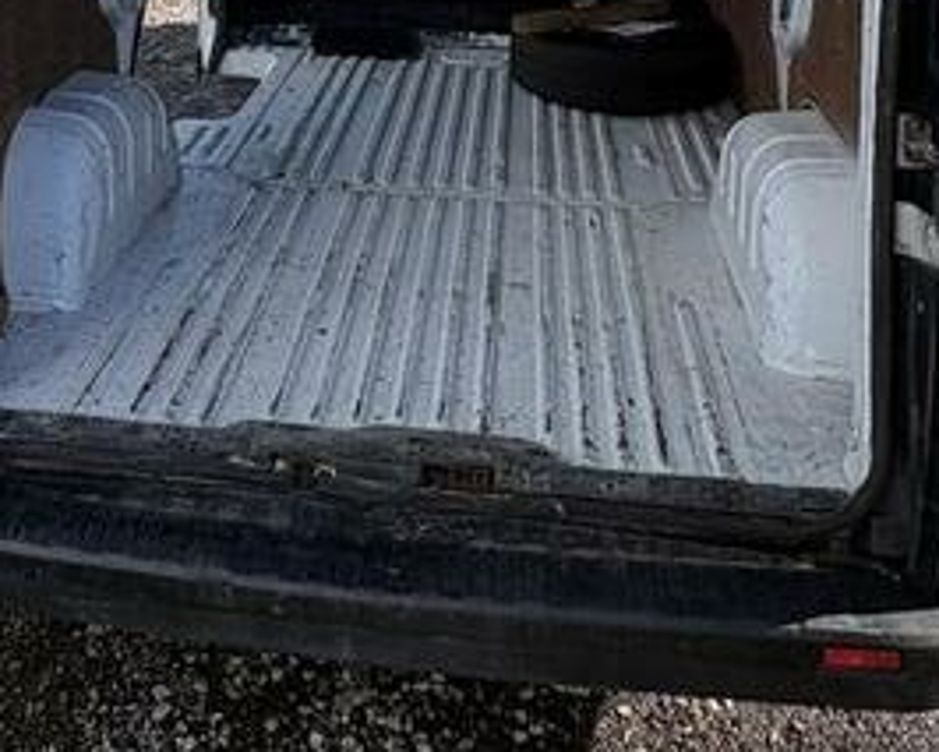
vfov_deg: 28.3
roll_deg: -0.1
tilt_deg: -2.5
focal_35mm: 46
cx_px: 335
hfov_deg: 40.0
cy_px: -166
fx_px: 1279
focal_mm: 2.22
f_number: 2.2
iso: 50
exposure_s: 1/631
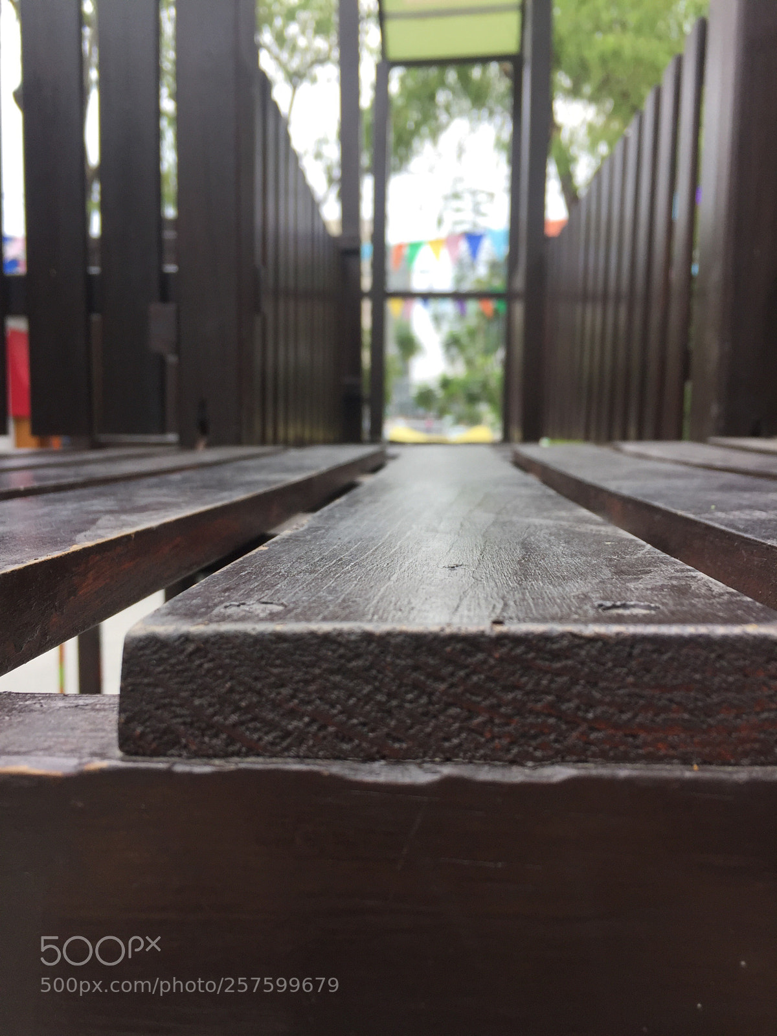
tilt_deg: -6.0
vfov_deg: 61.7
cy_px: 518
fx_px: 868
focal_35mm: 29
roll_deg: -0.4
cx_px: 388
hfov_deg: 48.2
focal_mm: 4.15
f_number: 2.2
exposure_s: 1/380
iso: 32
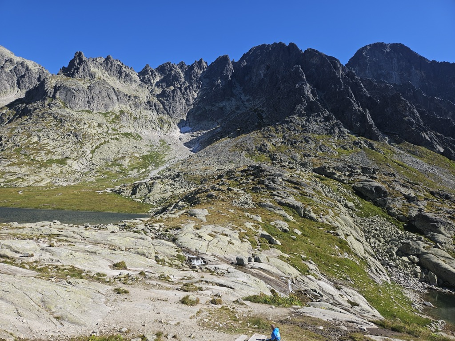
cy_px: 170
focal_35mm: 23
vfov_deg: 58.9
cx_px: 228
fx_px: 302
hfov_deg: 73.9
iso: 25
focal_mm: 5.4
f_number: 1.8
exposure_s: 1/1399
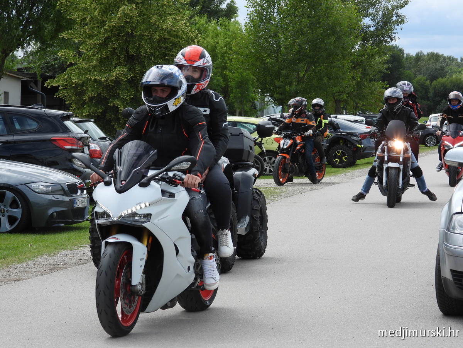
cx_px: 232
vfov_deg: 11.0
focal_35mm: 135
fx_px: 1806
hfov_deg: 14.6
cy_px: 174
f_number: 4
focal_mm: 24.3
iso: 100
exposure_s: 1/800
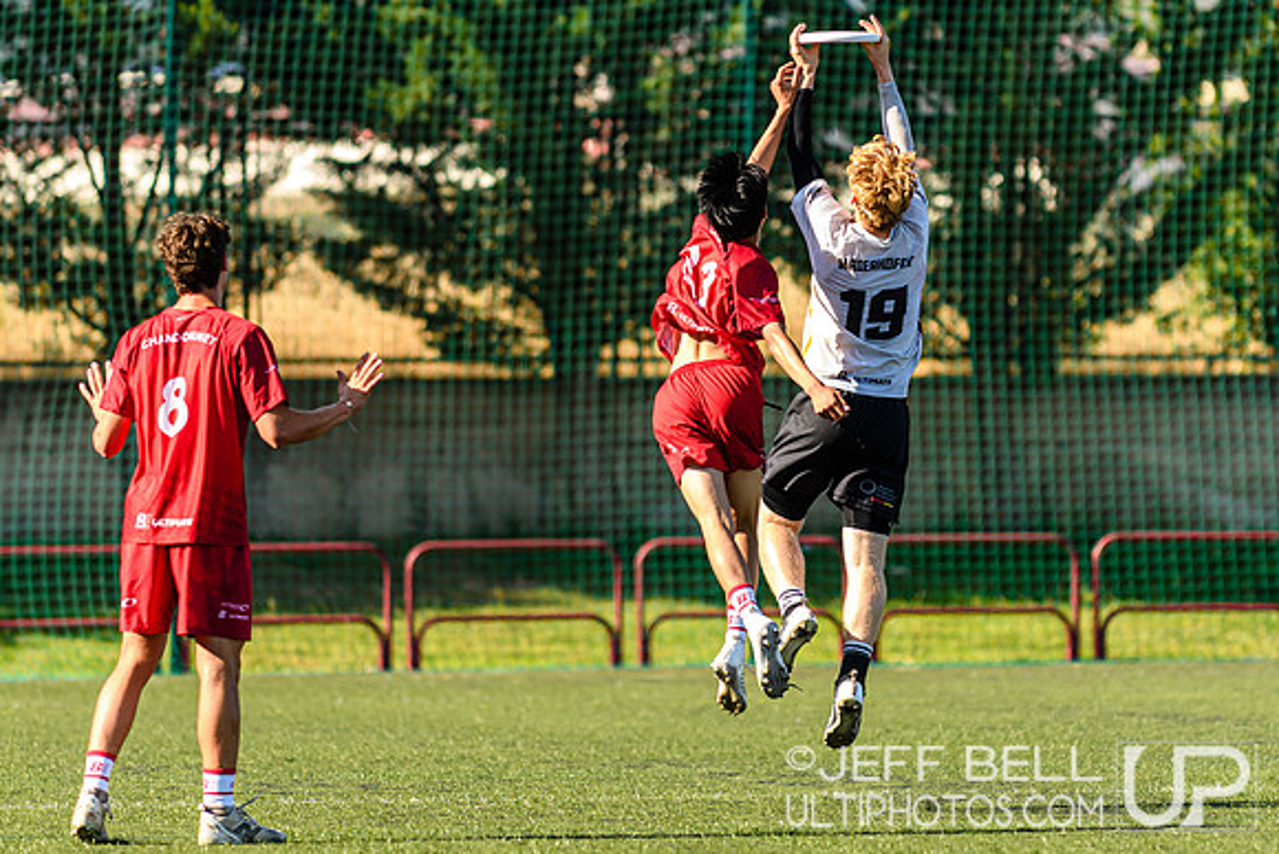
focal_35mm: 422
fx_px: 14998
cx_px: 759
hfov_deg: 4.9
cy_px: 271
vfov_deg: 3.3
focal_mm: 200
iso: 280
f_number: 3.2
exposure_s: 1/1250
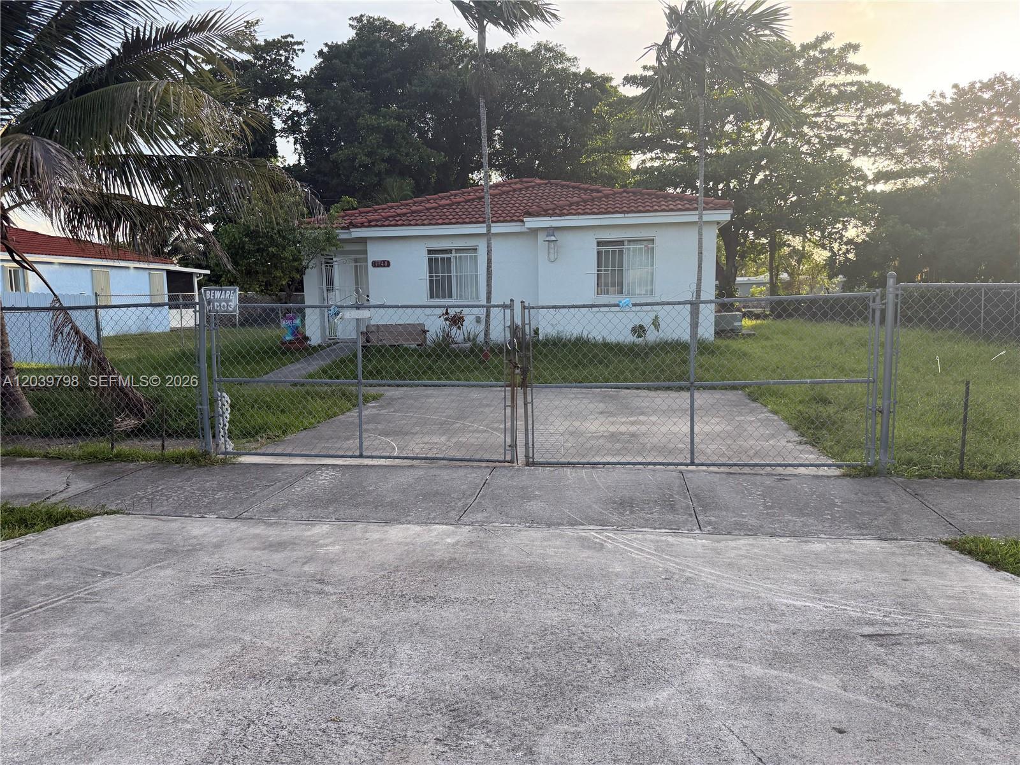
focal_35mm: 24
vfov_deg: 56.8
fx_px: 707
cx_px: 510
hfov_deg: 71.6
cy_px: 382
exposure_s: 1/1139
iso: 100
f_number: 1.78
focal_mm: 6.76
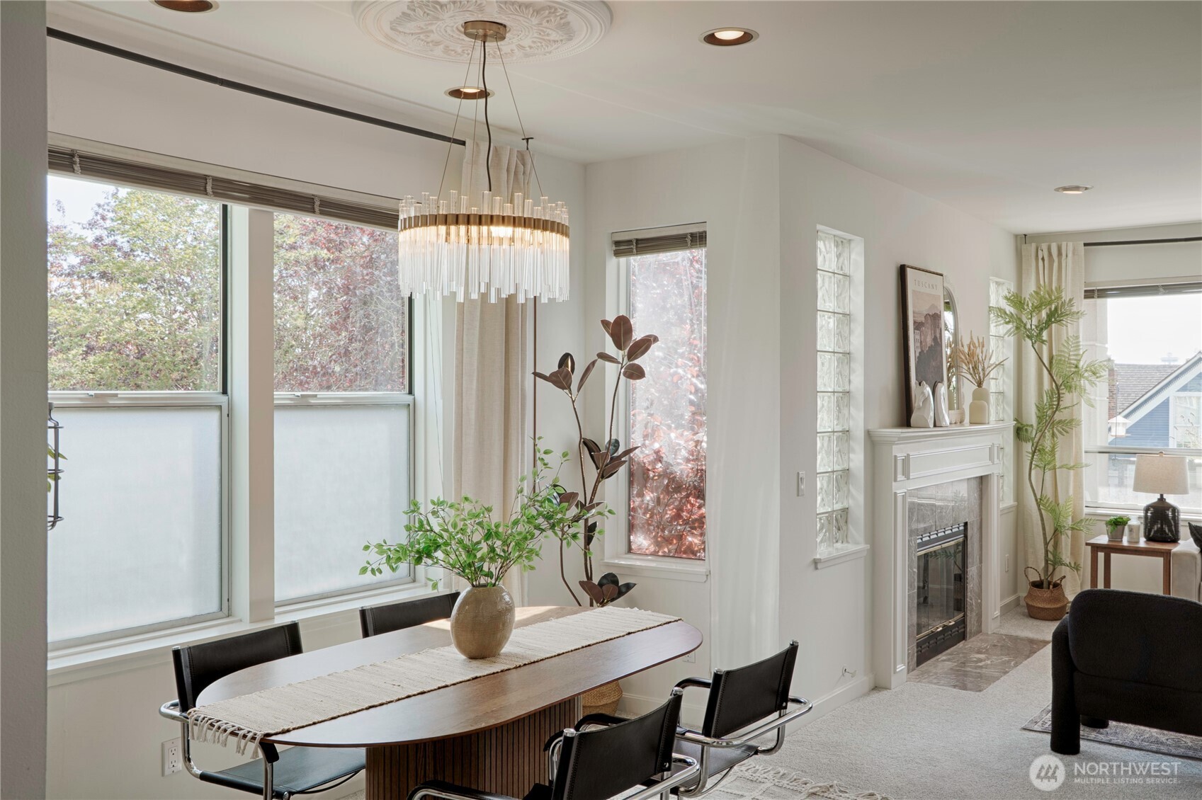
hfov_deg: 57.2
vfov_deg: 39.9
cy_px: 400
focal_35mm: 33
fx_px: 1101
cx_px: 601
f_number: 10
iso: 200
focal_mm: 22
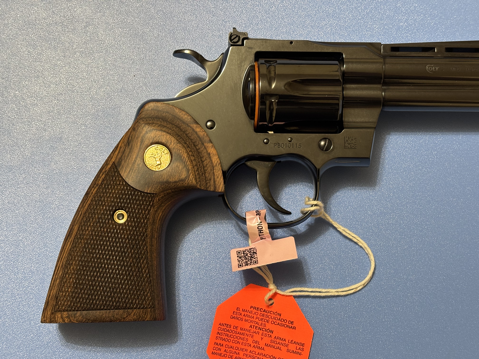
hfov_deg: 36.8
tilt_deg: -80.1
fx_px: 720
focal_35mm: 52
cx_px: 240
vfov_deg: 28.0
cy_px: 180
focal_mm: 5.96
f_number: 1.6
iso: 125
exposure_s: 1/40
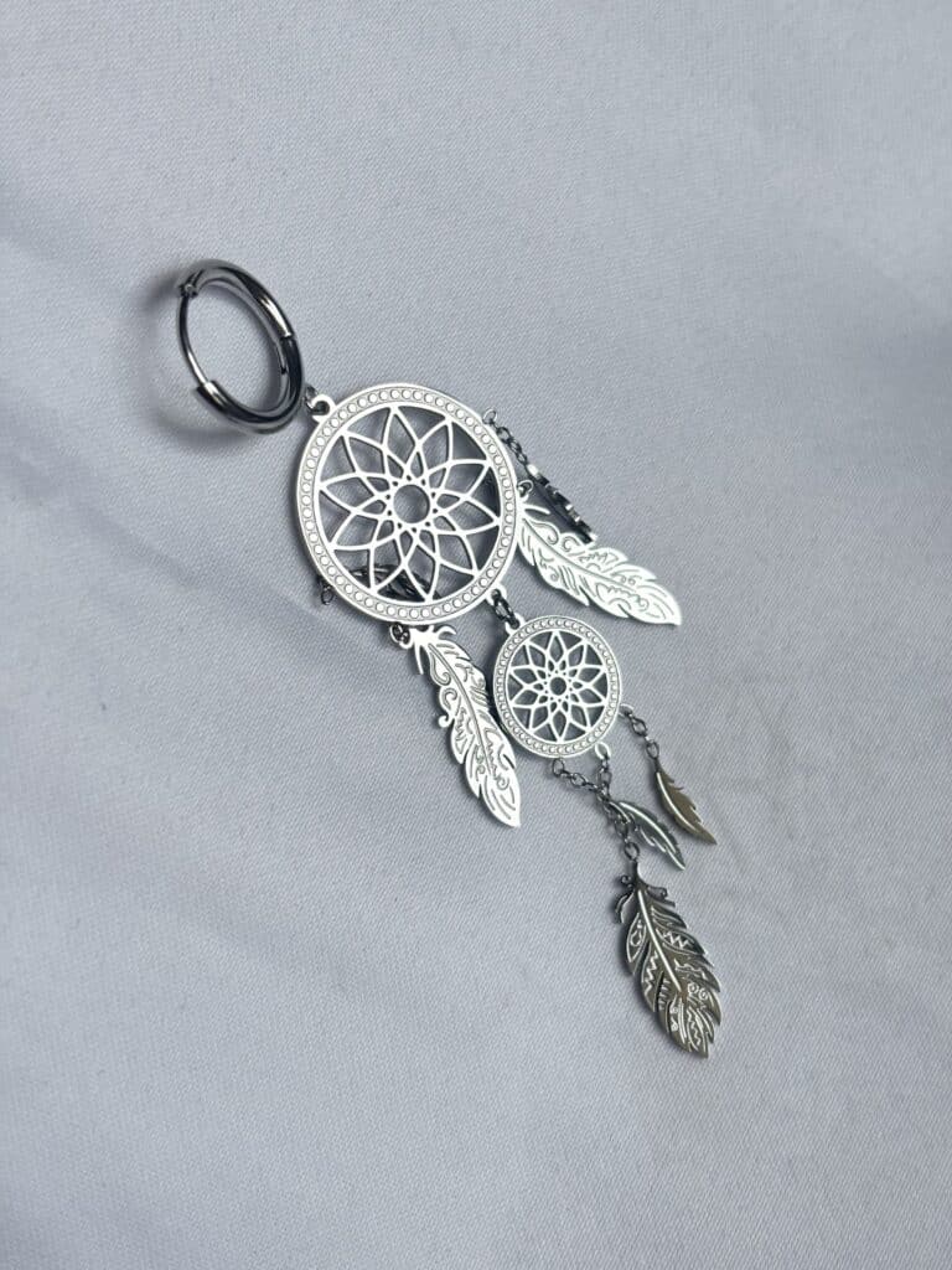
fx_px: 1907
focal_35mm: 52
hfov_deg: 28.0
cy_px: 635
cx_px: 476
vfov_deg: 36.8
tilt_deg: -60.1
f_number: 1.6
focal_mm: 5.96
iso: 32
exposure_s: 1/1328
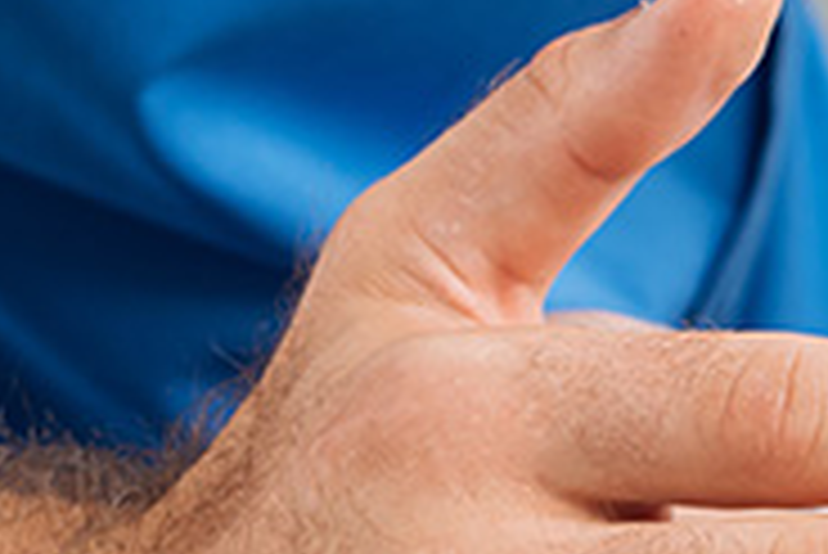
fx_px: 7504
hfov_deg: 6.3
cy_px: 1029
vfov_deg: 4.2
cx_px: 1174
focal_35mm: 326
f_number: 6.3
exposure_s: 1/200
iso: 100
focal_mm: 50
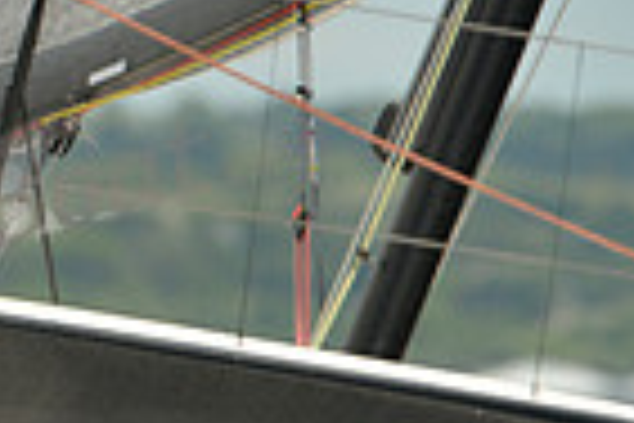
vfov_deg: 0.8
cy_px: 506
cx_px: -535
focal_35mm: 1641
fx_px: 28898
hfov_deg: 1.3
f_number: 6.3
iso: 200
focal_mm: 400
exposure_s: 1/800
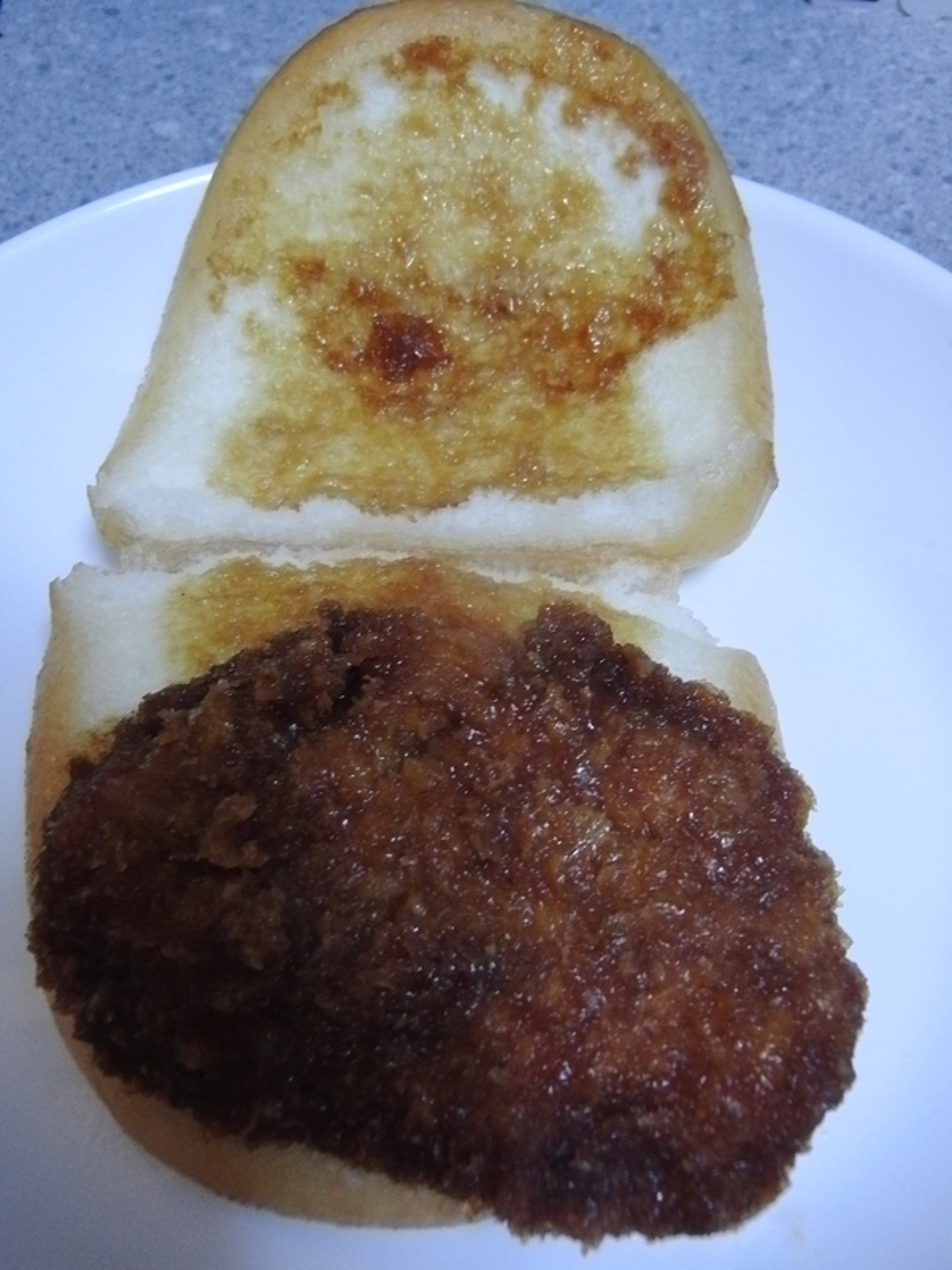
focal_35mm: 35
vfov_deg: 52.6
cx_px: 476
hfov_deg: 40.7
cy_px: 635
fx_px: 1283
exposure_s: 1/30
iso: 400
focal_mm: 6.1
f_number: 3.6
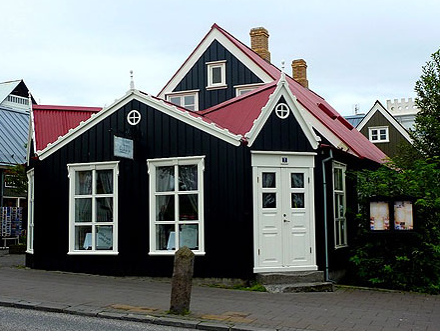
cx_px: 219
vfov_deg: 28.6
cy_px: 166
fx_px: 648
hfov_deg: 37.5
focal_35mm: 51
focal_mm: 5.7
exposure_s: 1/320
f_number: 4
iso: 80
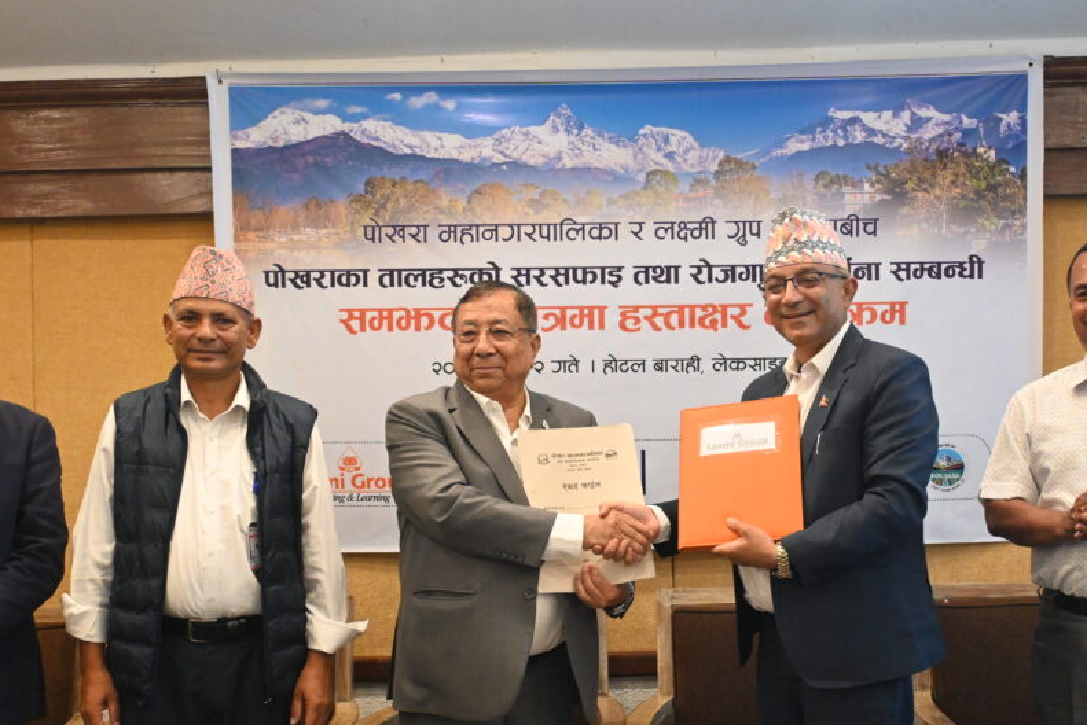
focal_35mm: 45
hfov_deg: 43.8
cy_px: 429
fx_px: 1349
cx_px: 623
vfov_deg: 30.1
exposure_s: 1/80
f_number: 4.2
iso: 3200
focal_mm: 23
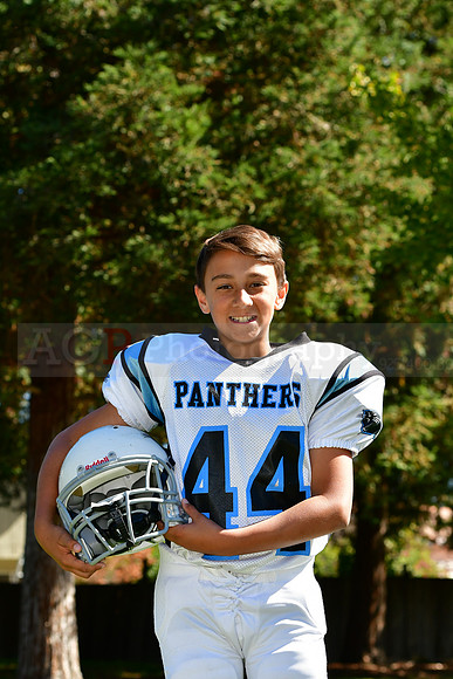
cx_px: 226
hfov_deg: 10.6
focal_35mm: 129
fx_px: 2433
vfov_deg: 15.9
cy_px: 340
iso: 400
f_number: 6.3
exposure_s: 1/800
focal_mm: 86
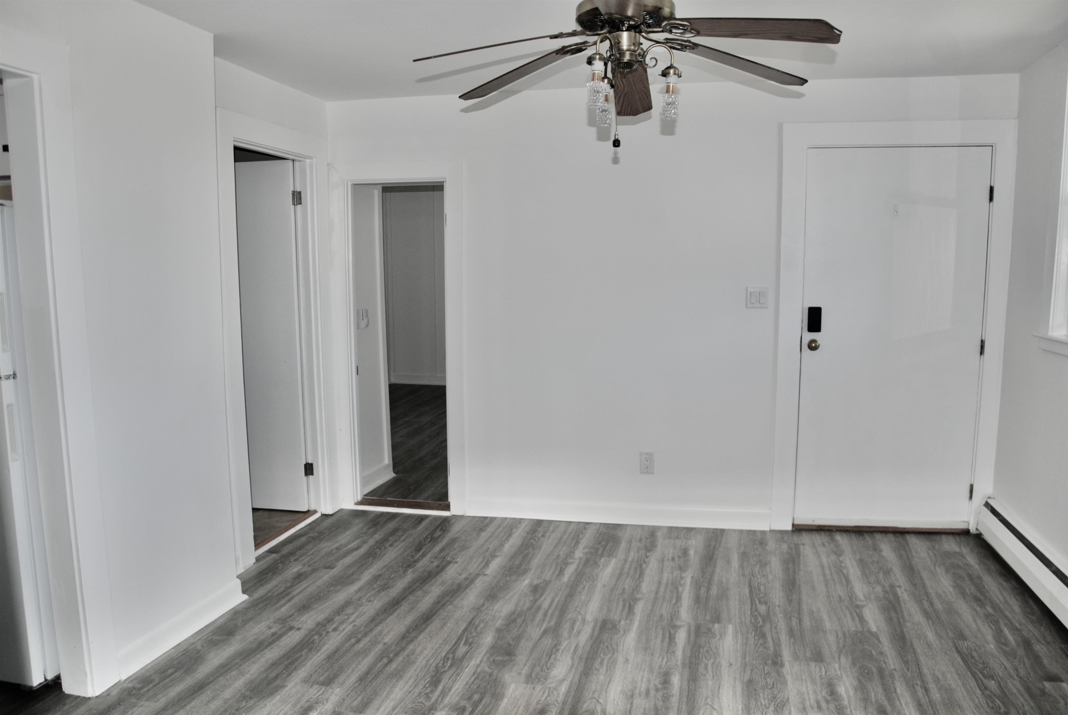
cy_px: 358
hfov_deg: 73.7
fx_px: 713
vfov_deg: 53.3
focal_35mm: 24
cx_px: 534
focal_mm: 16
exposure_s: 1/60
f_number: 3.5
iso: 200
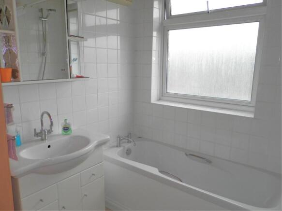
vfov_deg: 54.9
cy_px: 106
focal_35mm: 25
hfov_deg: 69.4
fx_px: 204
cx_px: 141
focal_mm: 4.5
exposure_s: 1/125
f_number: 3.1
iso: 80
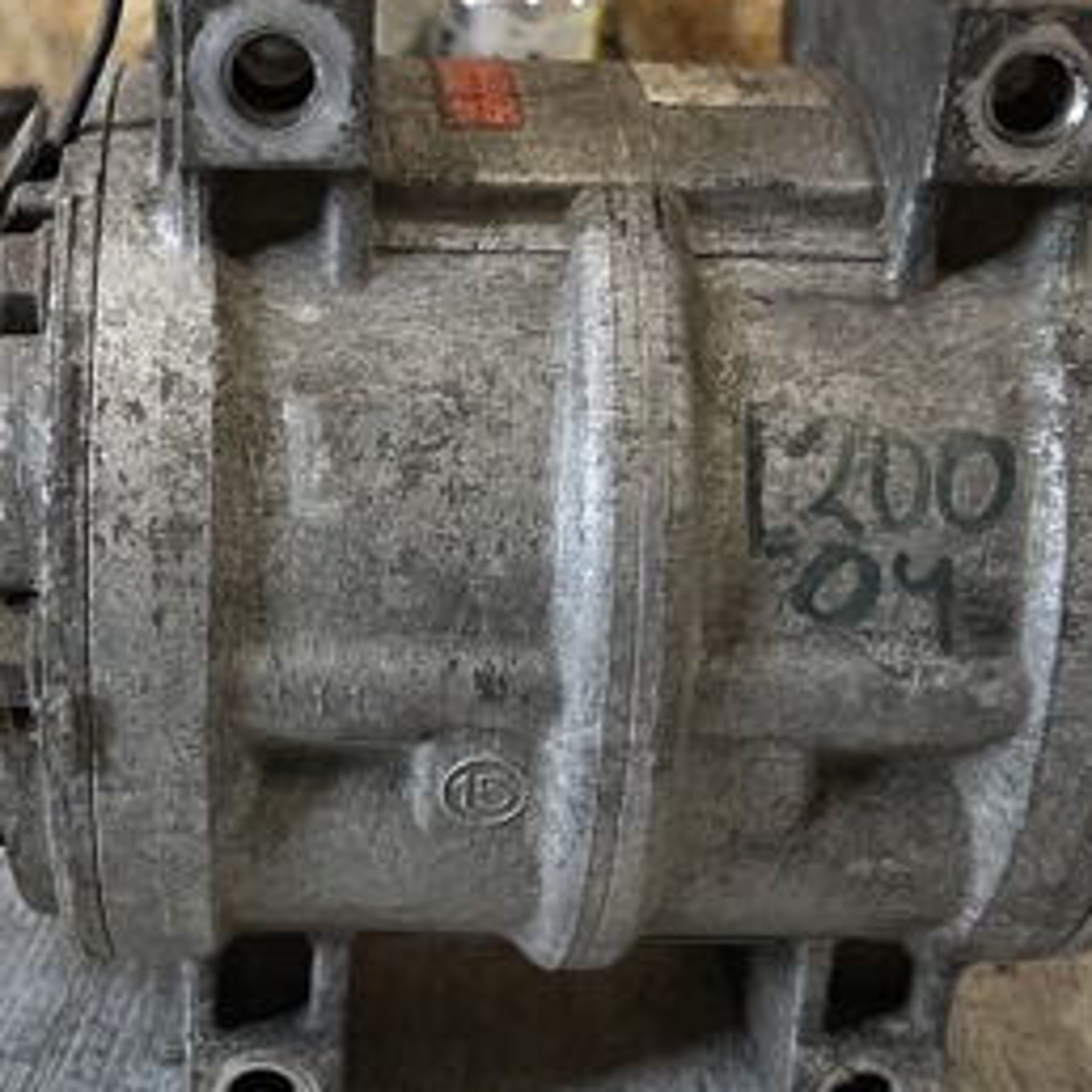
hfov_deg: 29.9
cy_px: 590
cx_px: 402
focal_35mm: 57
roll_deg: -2.4
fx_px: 2034
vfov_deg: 30.0
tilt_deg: -26.2
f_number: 1.6
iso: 320
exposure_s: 1/60
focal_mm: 5.1
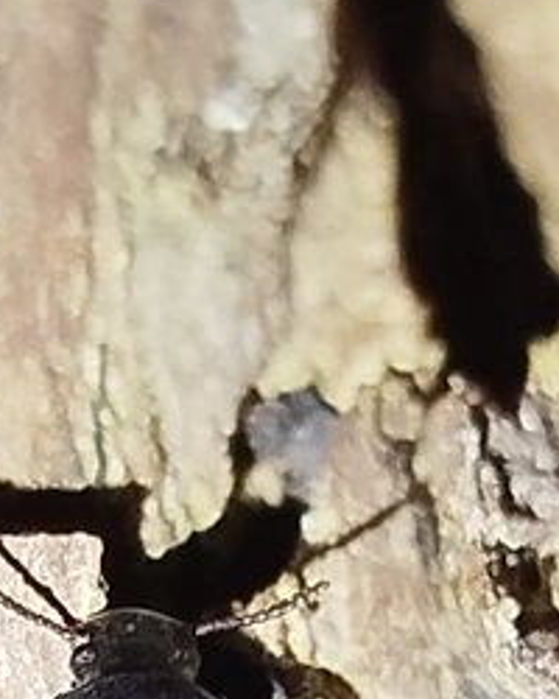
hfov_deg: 6.7
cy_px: 833
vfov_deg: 8.2
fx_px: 4798
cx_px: 182
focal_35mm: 232
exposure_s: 1/33
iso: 250
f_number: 1.7
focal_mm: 5.31
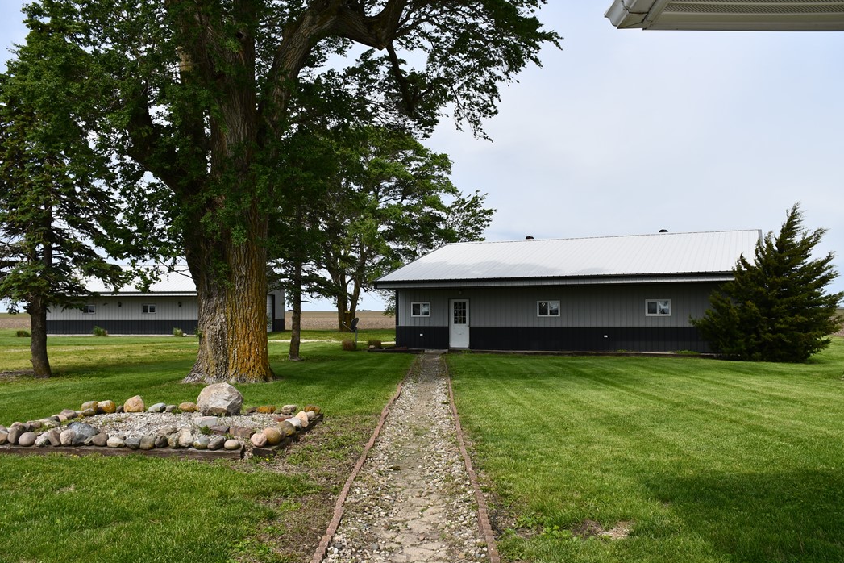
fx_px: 656
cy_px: 278
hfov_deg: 65.5
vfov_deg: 46.4
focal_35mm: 28
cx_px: 419
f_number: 10
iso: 100
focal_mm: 18
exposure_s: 1/250
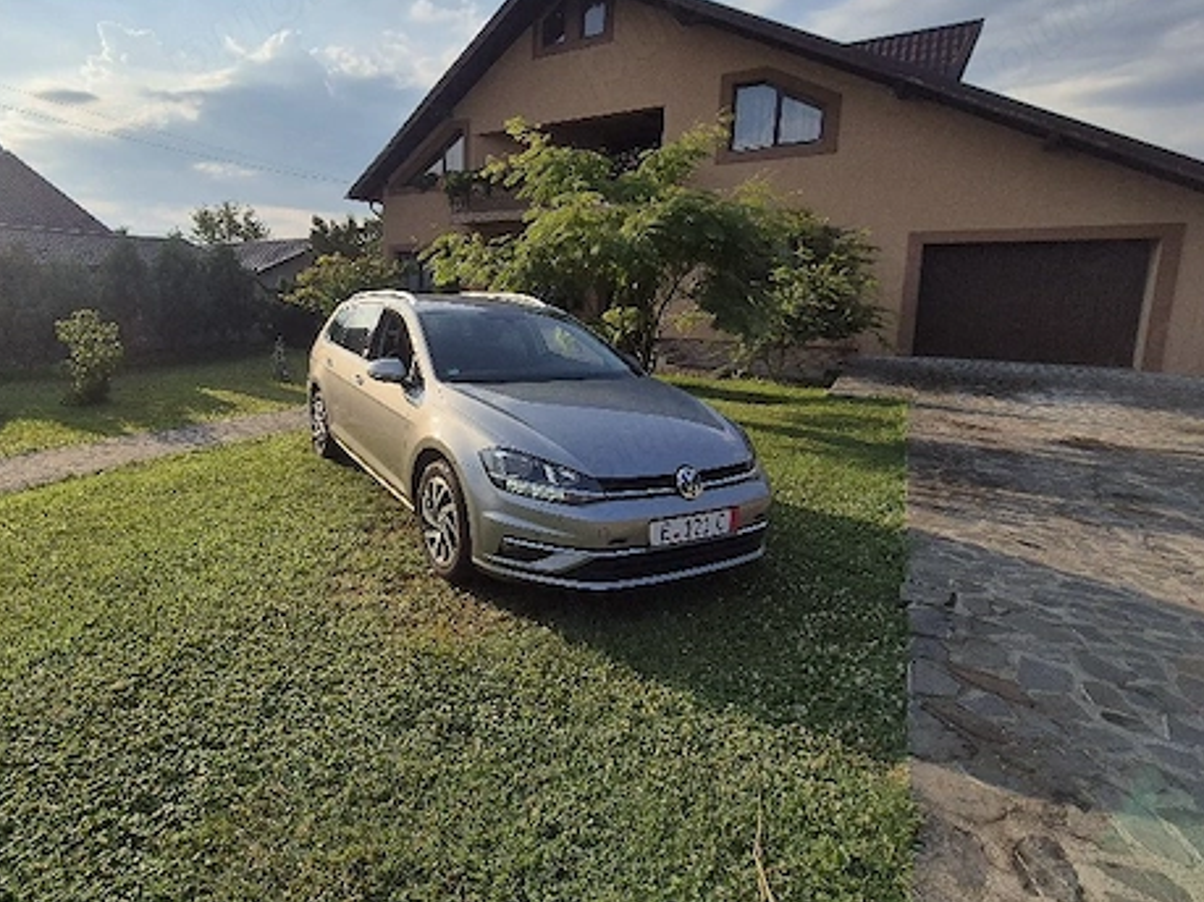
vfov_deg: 74.2
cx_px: 441
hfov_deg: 88.9
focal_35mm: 17
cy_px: 383
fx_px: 591
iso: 50
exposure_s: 1/5000
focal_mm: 2.2
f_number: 2.2
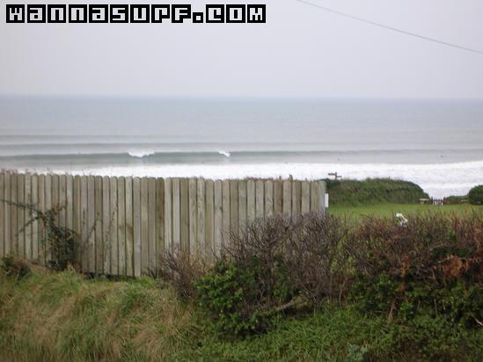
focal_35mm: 100
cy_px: 181
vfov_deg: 14.8
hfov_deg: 19.7
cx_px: 242
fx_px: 1394
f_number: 4.8
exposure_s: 1/73
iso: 50
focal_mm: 16.7
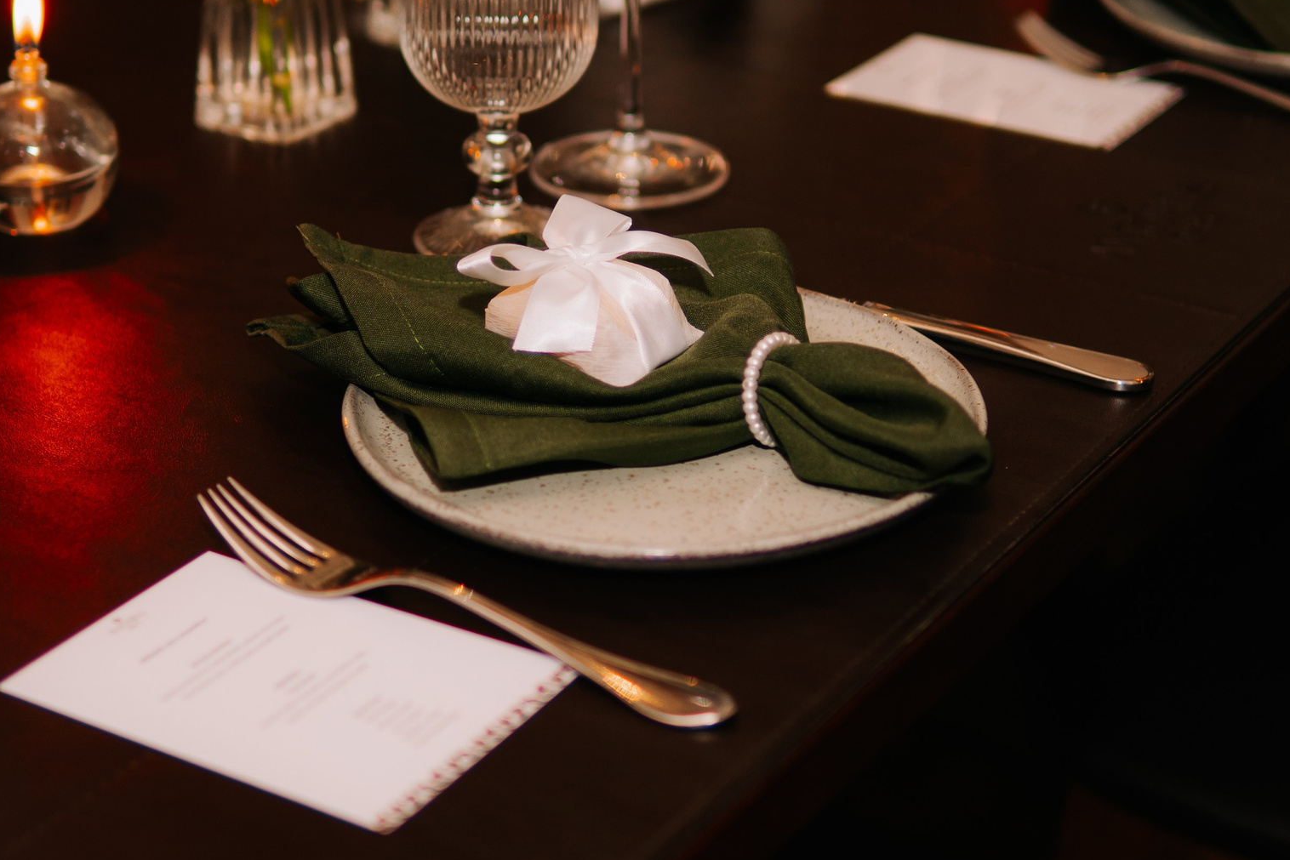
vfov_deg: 17.9
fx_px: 2723
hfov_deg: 26.6
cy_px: 284
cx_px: 631
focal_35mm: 76
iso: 160
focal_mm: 30
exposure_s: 1/125
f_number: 1.4
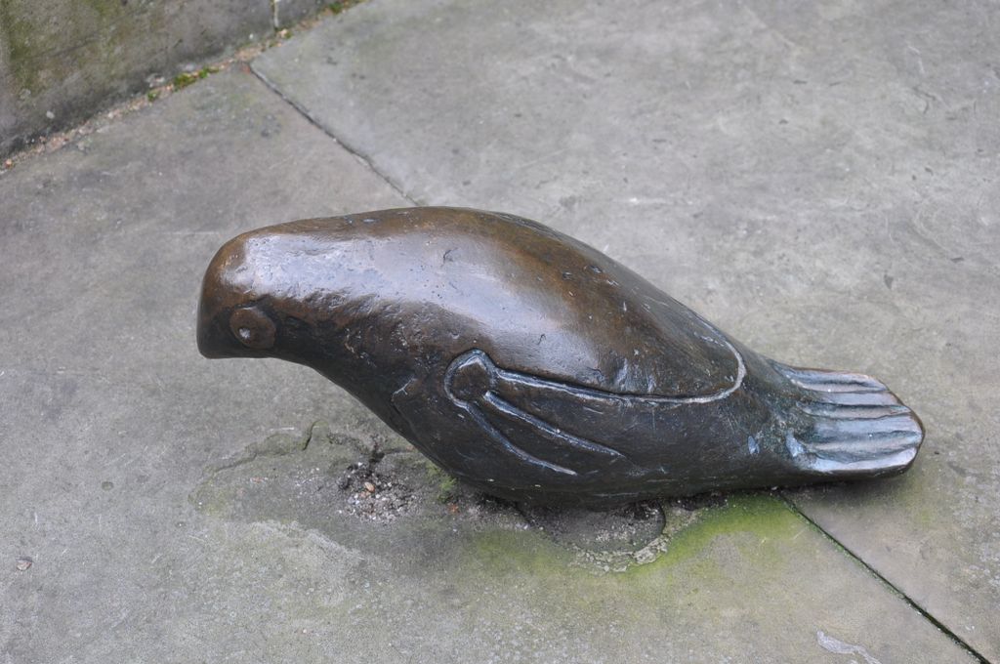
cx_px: 500
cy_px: 332
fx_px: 2414
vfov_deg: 15.7
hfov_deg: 23.4
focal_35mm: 87
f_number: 7.1
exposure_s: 1/40
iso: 400
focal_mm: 58
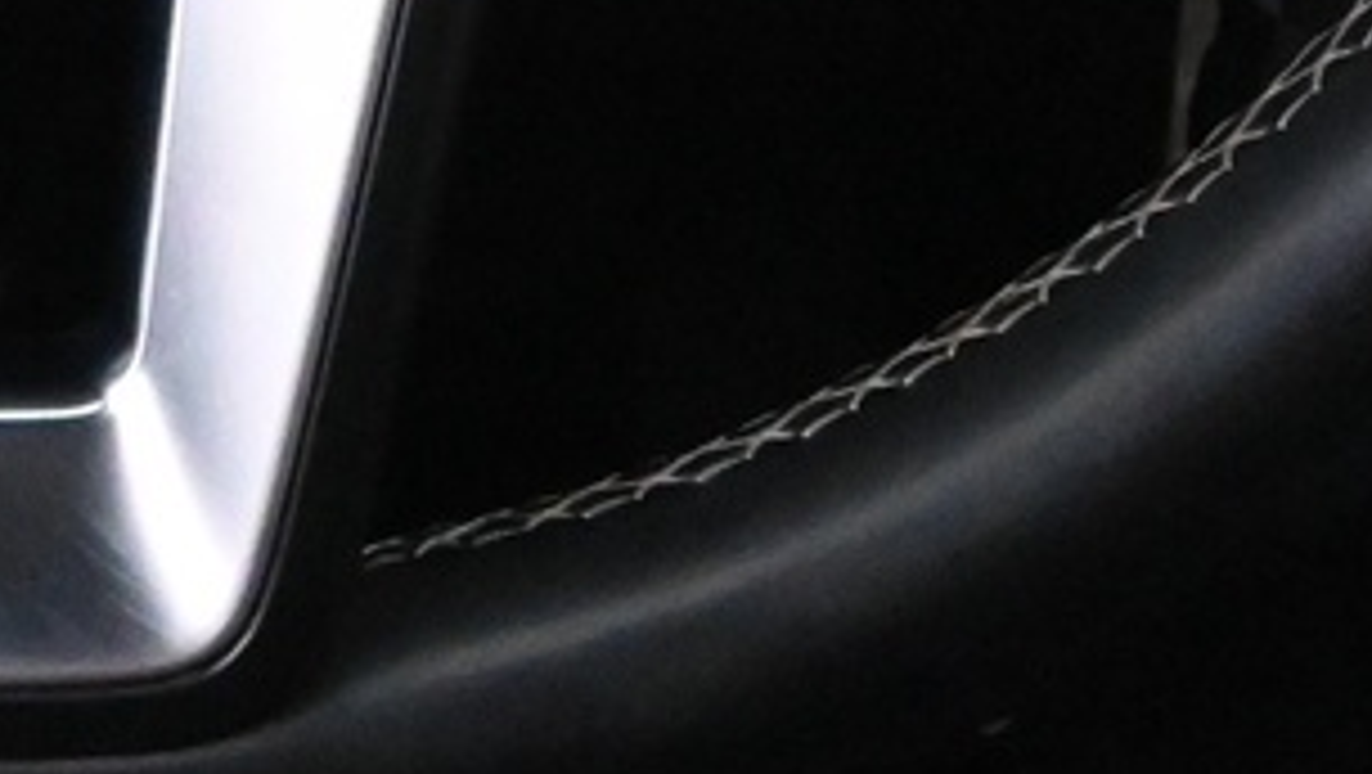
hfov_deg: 11.9
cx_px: -9
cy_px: -1310
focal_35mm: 179
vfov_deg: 6.4
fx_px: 6530
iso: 8000
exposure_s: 1/30
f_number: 4
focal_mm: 21.5
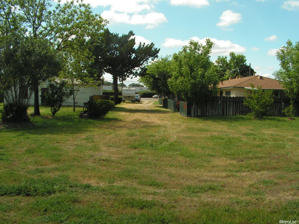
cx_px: 150
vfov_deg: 39.6
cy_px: 112
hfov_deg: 51.4
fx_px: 311
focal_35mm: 36
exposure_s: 1/320
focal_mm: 6
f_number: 4.8
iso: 50
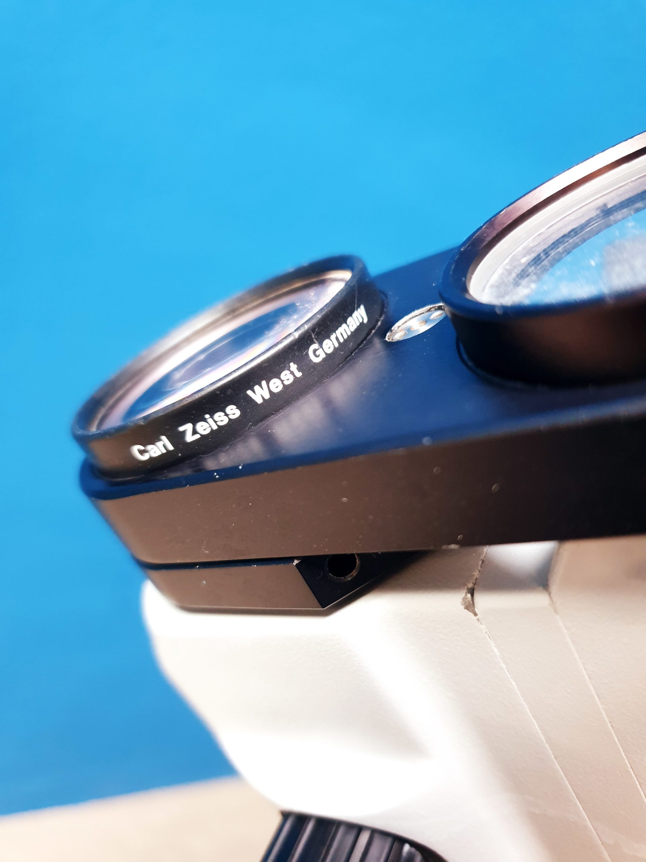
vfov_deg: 67.3
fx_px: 647
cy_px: 431
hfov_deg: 53.1
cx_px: 323
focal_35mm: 26
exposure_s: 1/33
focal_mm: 4.3
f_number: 1.5
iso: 320
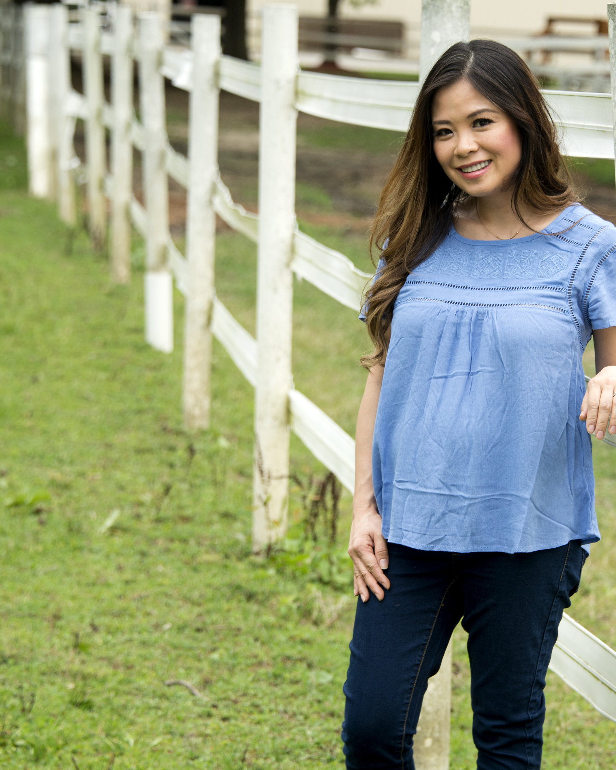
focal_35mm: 173
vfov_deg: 11.2
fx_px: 3942
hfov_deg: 8.9
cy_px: 426
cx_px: 404
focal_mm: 105
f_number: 5.3
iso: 400
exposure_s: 1/100
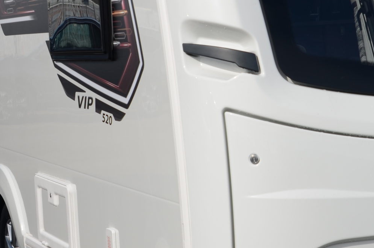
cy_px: 94
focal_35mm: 112
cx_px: 319
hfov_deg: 18.0
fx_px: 1164
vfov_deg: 12.1
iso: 100
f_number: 7.1
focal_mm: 29
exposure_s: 1/200
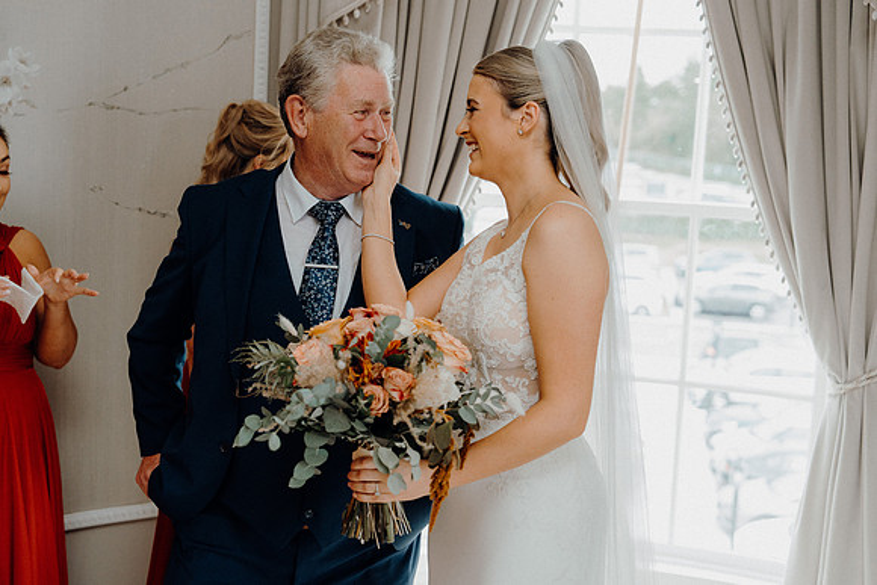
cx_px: 438
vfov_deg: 26.0
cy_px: 292
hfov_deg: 38.2
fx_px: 1267
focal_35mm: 52
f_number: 3.5
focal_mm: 52
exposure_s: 1/200
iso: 1600
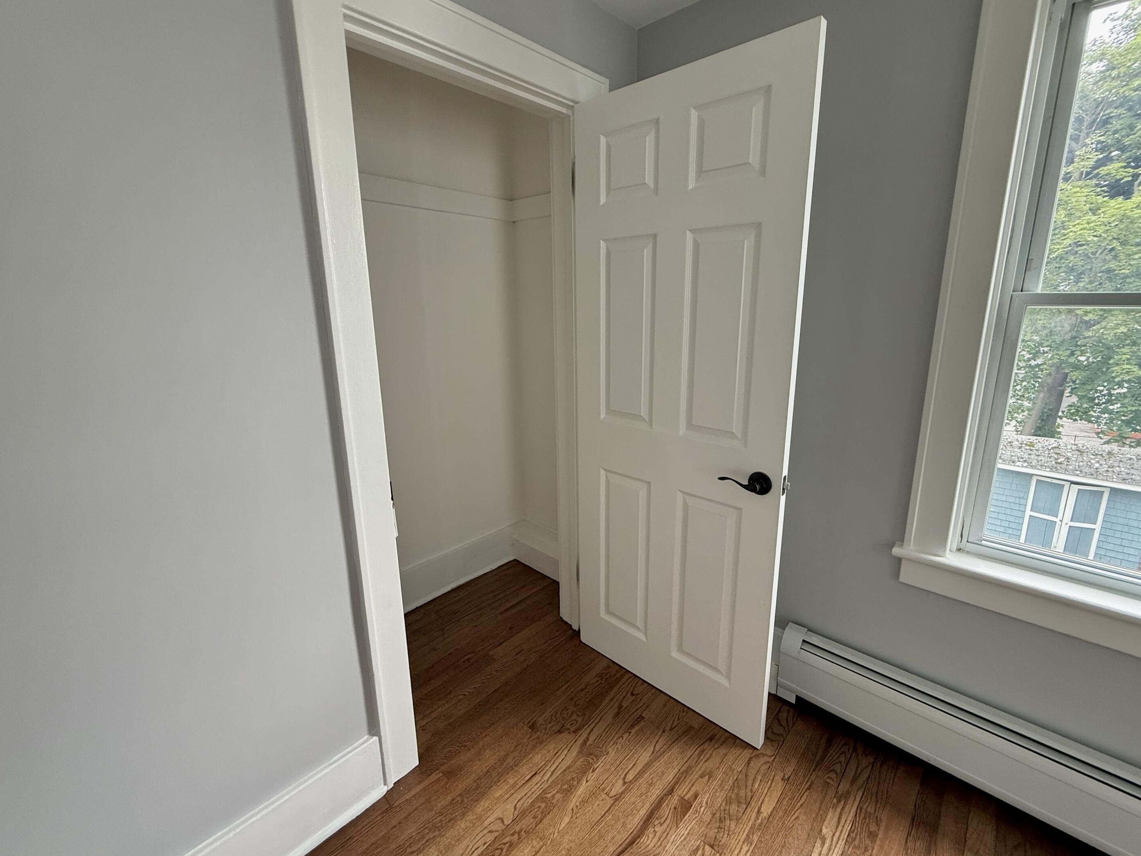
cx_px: 596
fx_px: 494
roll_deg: +0.1
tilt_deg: -11.7
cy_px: 413
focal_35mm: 15
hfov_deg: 98.1
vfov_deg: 81.7
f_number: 2.2
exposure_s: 1/99
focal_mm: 2.22
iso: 200
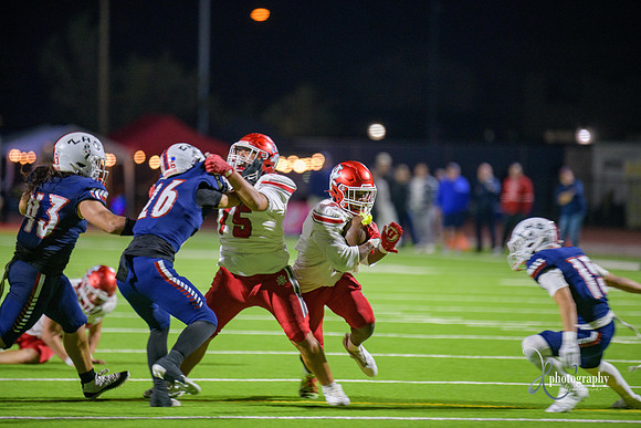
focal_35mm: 270
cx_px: 320
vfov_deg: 5.1
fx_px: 4808
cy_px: 214
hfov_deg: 7.6
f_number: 2.8
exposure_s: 1/250
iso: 2000
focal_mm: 270
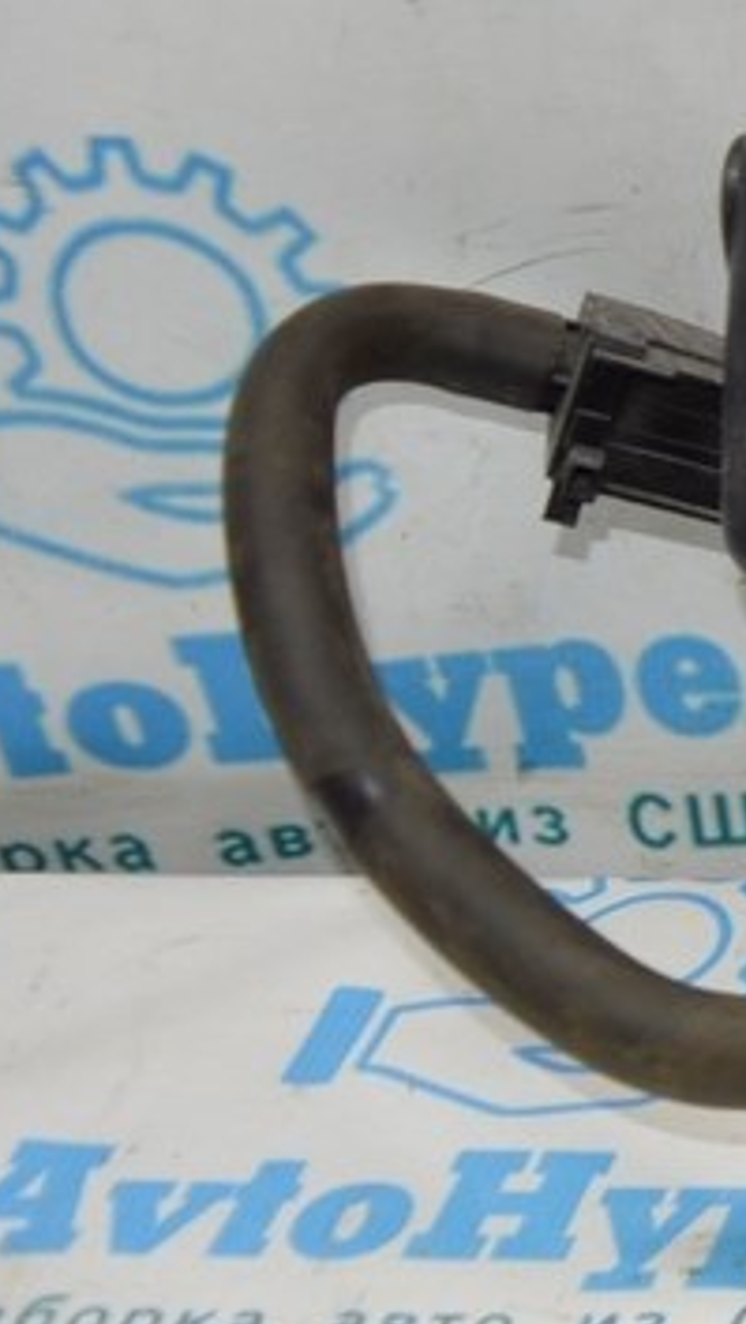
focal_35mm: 82
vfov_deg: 25.8
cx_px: 1631
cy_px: 516
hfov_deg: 12.4
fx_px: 2879
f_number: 4
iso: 400
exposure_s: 1/80
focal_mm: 18
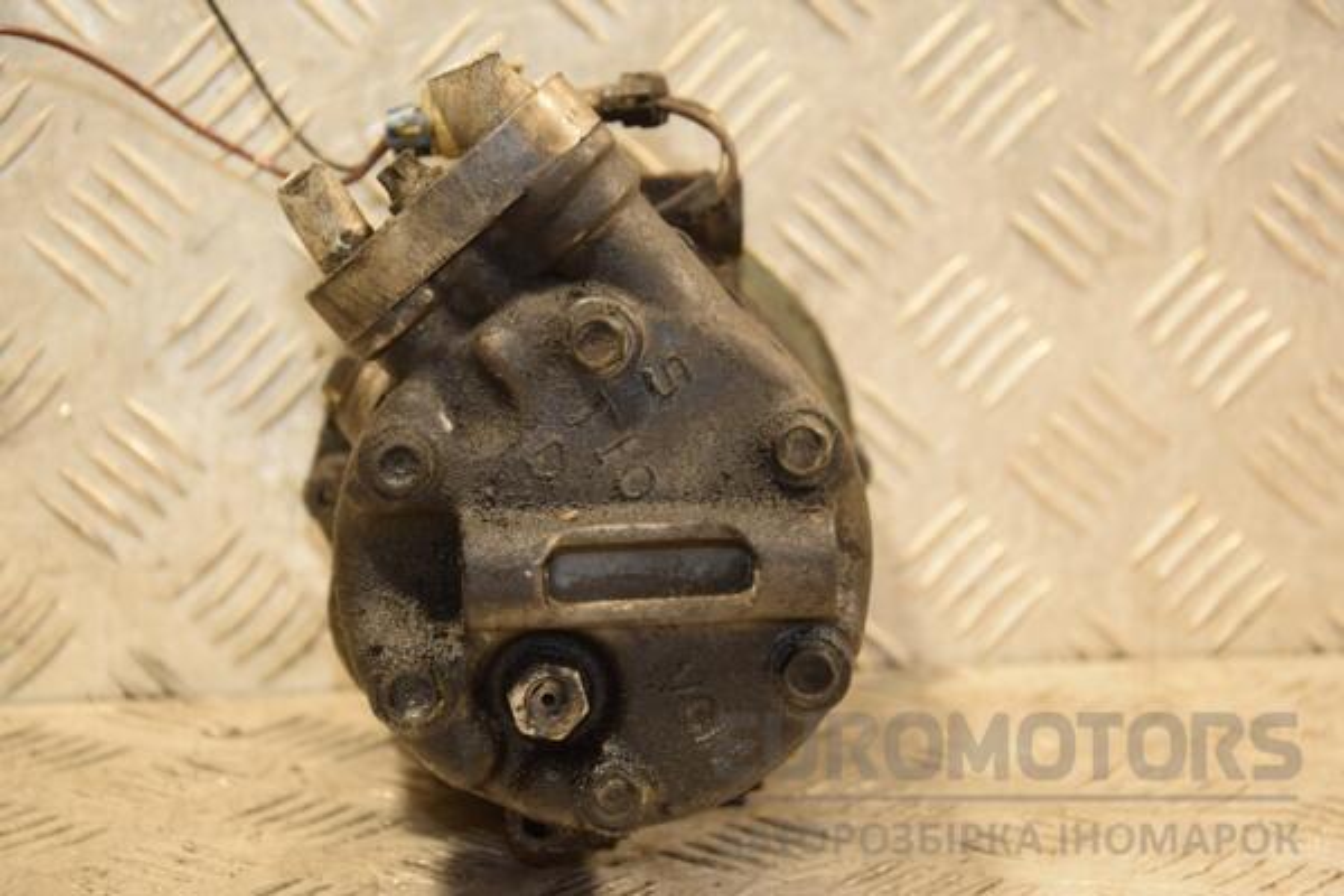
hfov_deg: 23.4
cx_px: 672
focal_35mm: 87
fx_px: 3248
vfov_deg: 15.7
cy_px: 448
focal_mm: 58
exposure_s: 1/100
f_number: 5
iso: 800
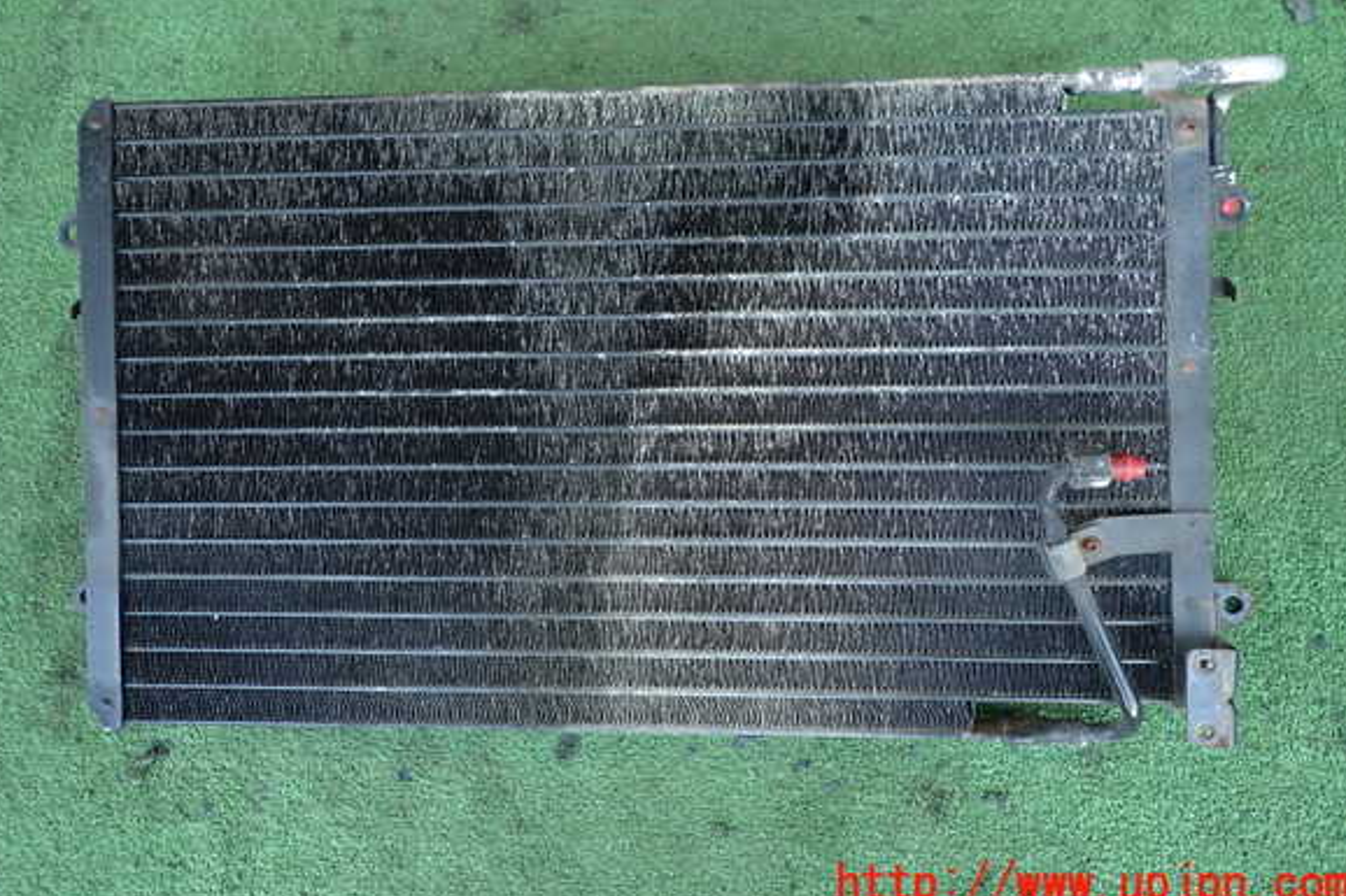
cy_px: 391
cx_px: 664
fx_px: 1009
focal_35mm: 27
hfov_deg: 67.4
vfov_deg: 47.8
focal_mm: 4.5
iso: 125
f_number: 2
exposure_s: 1/60
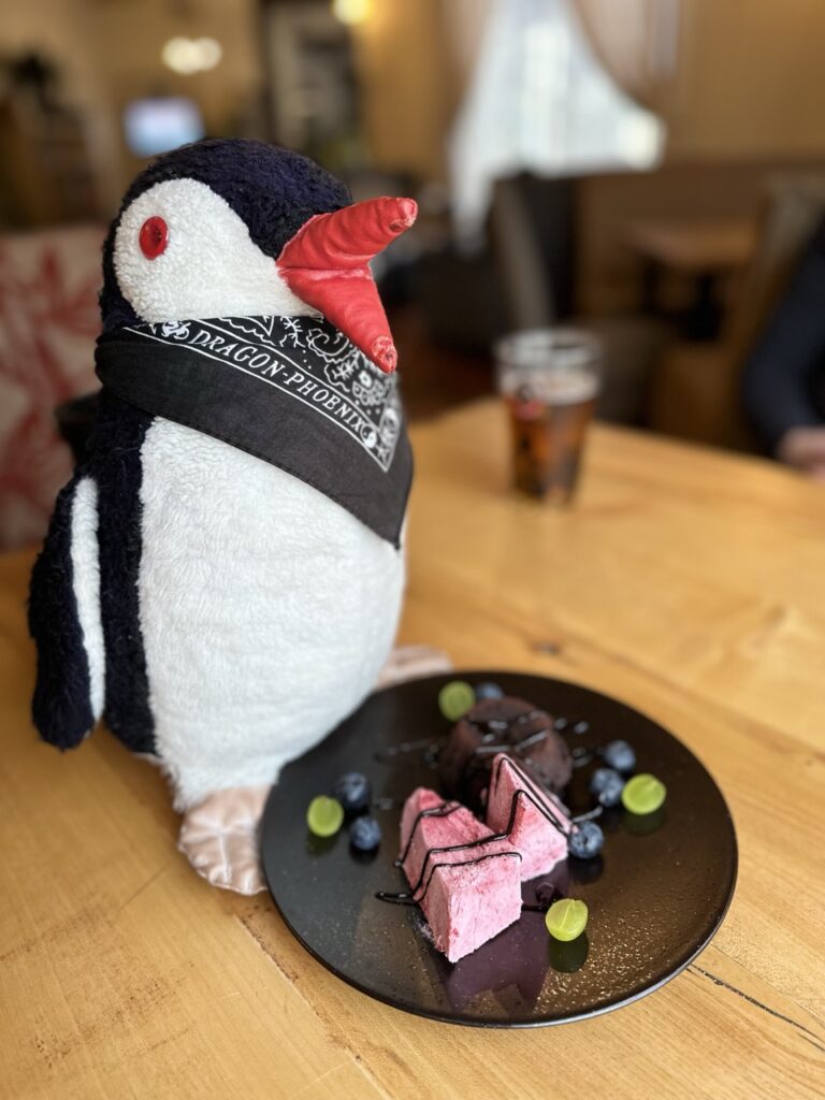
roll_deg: +2.9
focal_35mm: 24
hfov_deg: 56.8
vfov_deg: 71.6
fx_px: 763
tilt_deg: -27.0
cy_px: 550
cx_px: 412
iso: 100
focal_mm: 6.86
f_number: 1.78
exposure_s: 1/121
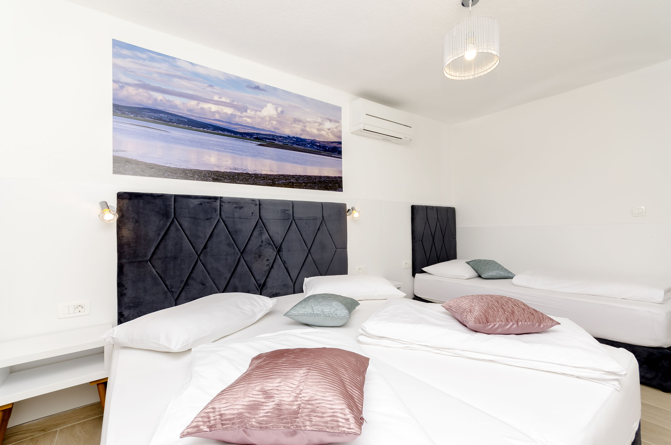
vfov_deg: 77.1
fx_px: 279
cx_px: 336
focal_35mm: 15
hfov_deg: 100.5
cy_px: 222
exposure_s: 1/80
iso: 320
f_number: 9
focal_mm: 10
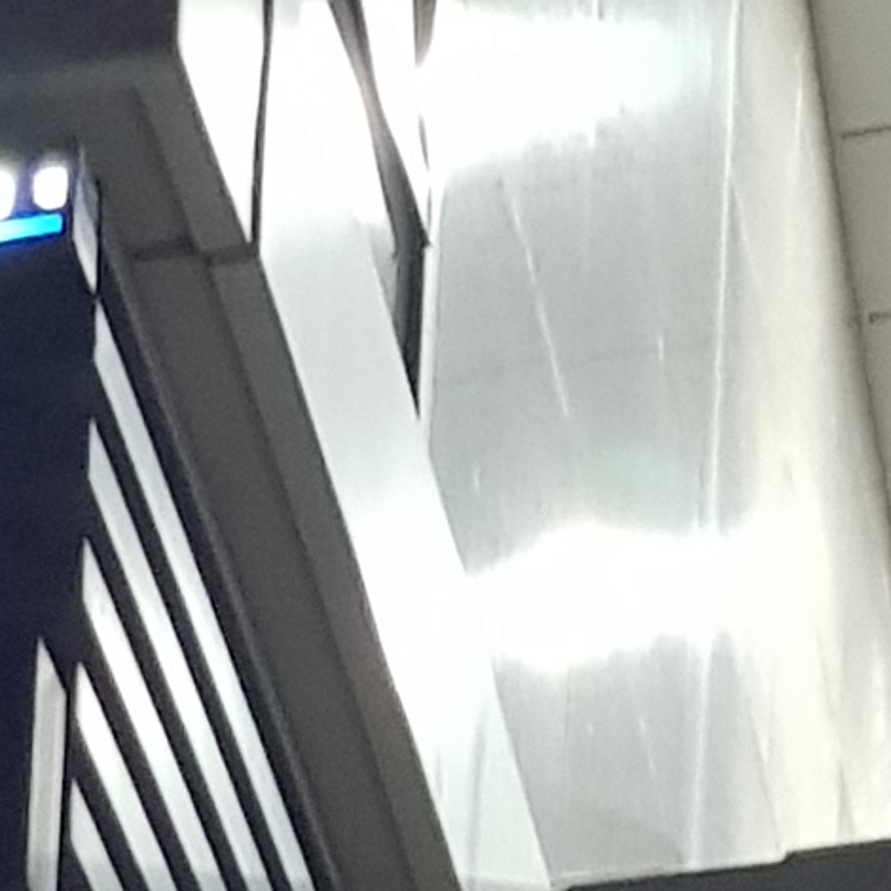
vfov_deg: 6.9
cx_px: -1206
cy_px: 3543
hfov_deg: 8.2
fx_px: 5737
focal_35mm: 197
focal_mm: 4.2
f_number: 1.7
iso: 200
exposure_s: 1/13
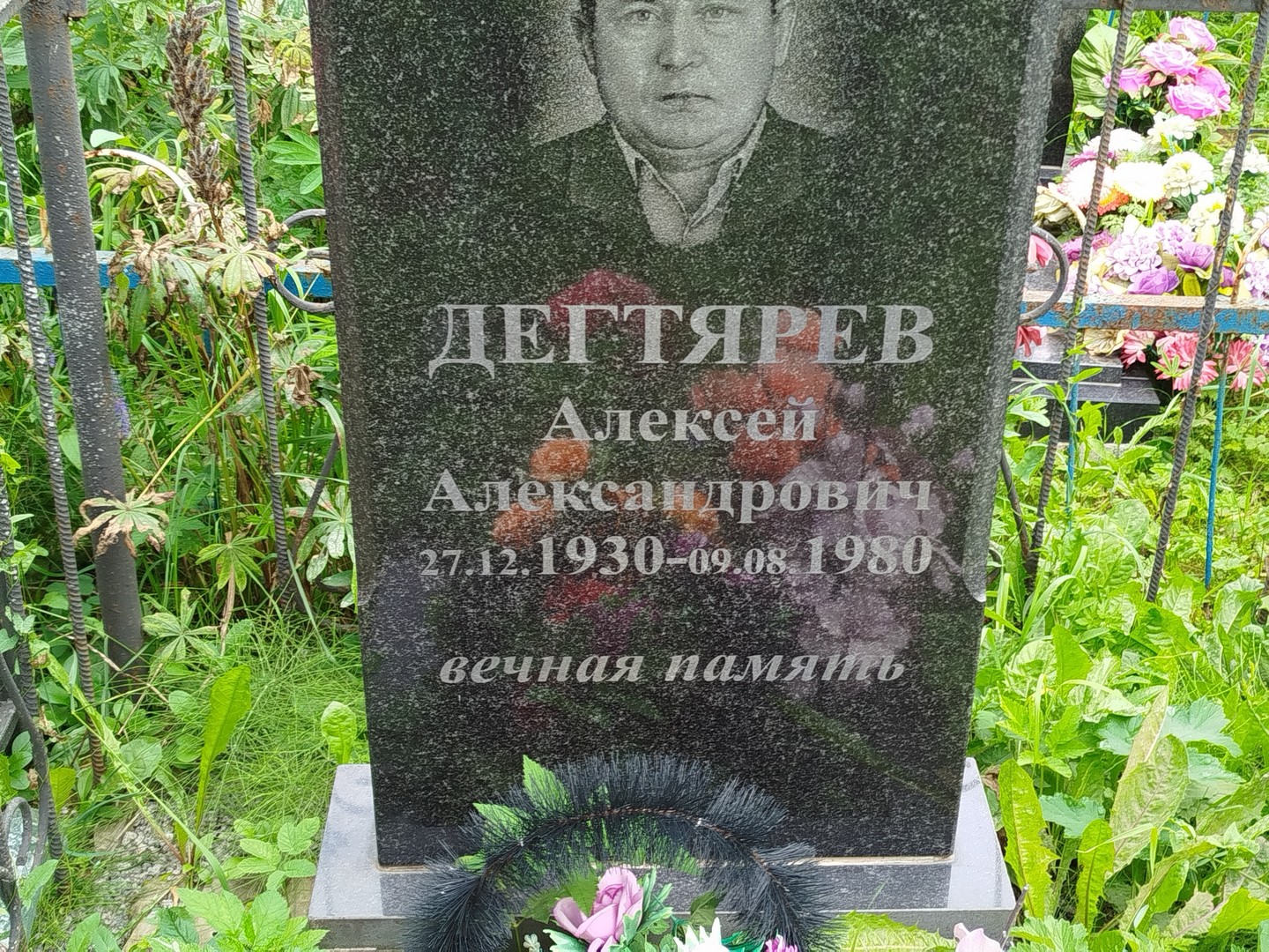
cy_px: 476
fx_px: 1760
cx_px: 634
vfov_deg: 30.3
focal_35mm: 48
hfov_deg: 39.7
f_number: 1.7
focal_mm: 5.31
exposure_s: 1/100
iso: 64
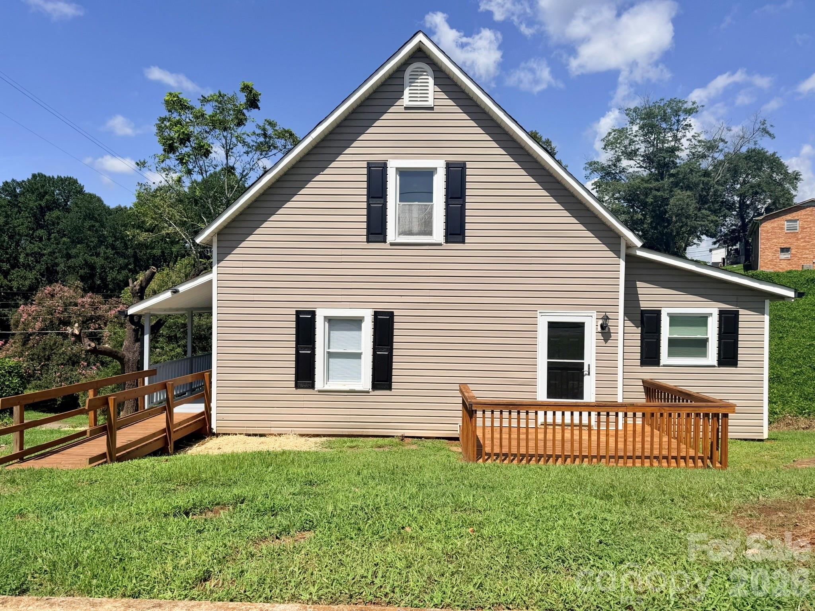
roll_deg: -0.5
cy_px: 306
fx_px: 565
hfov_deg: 71.6
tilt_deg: -0.9
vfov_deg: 56.8
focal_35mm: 24
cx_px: 408
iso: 80
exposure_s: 1/8130
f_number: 1.78
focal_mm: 6.76
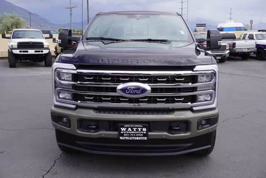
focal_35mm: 39
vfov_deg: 34.3
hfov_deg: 49.5
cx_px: 133
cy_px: 89
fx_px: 288
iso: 100
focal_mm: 26
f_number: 9
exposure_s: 1/125
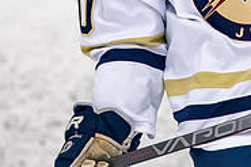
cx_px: 248
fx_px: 9341
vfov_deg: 1.0
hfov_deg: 1.5
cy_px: -130
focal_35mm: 1341
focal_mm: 190
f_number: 3.2
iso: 2000
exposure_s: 1/800
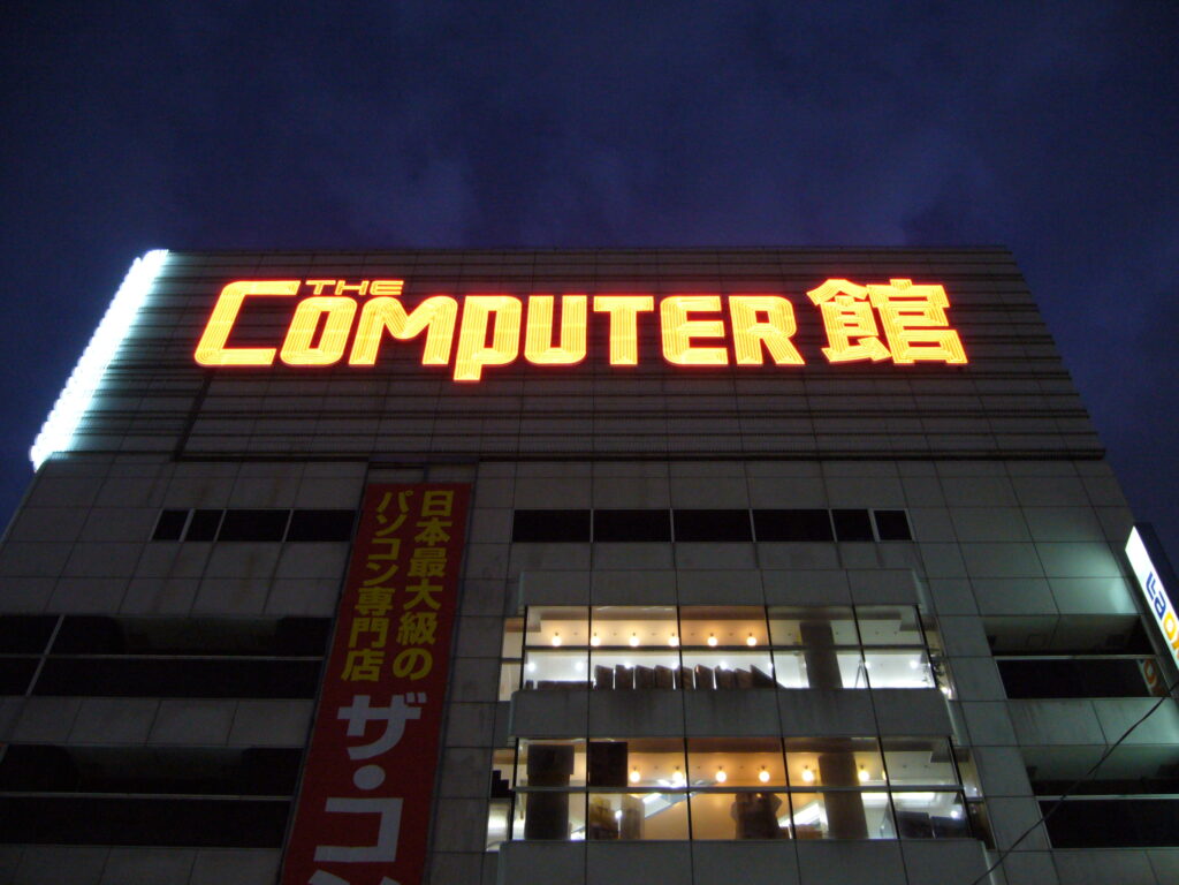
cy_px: 442
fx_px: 1192
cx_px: 590
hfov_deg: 52.6
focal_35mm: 35
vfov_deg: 40.7
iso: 200
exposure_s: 1/8
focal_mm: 5.8
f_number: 2.8
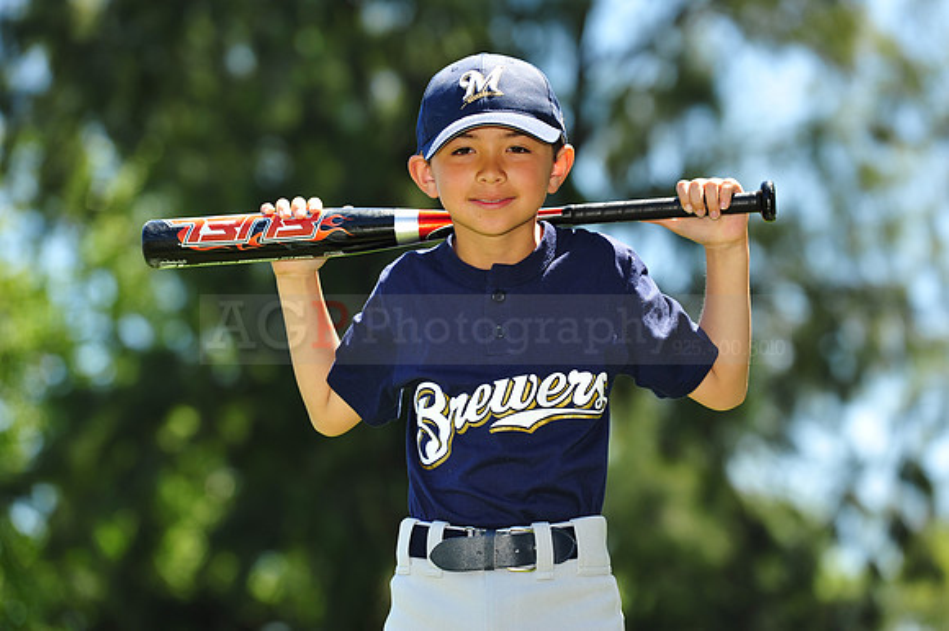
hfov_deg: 13.3
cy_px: 316
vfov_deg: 8.8
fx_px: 4083
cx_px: 474
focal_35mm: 155
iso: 200
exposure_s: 1/500
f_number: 4
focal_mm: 155
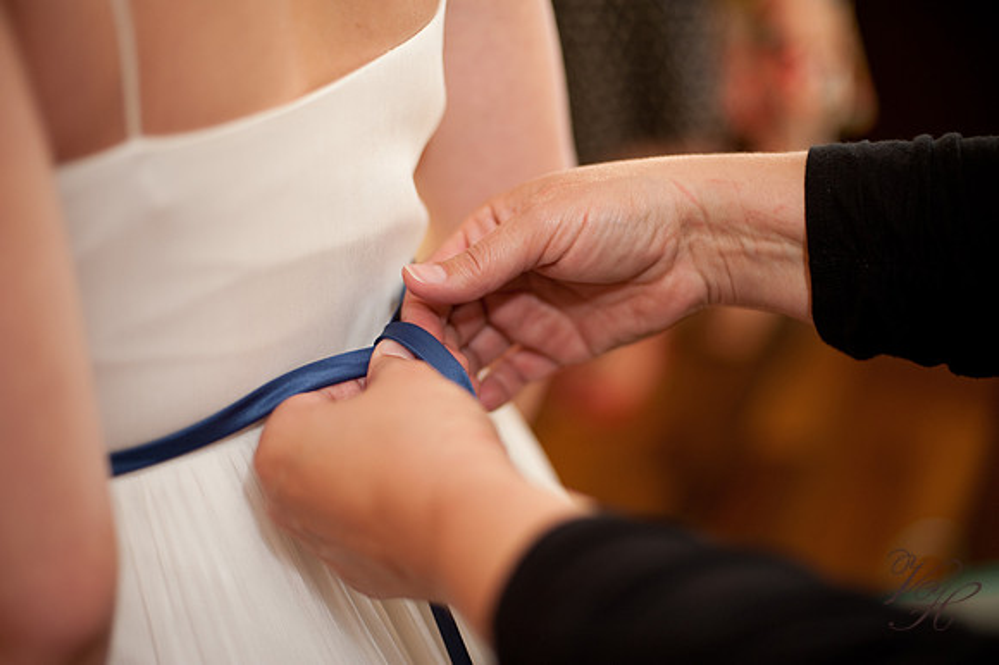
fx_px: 1387
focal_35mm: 50
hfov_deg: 39.6
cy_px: 332
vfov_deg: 27.0
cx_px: 500
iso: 200
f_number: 1.8
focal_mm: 50
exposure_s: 1/100
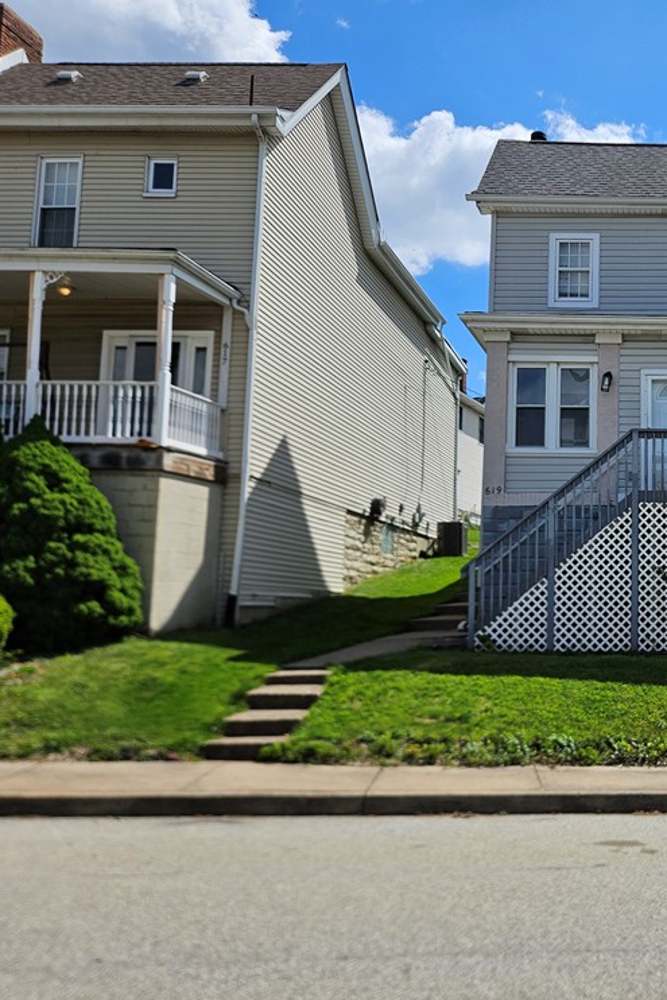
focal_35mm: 33
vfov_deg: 57.2
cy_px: 503
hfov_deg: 36.0
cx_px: 671
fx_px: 917
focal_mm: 5.4
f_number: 1.8
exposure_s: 1/2859
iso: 25
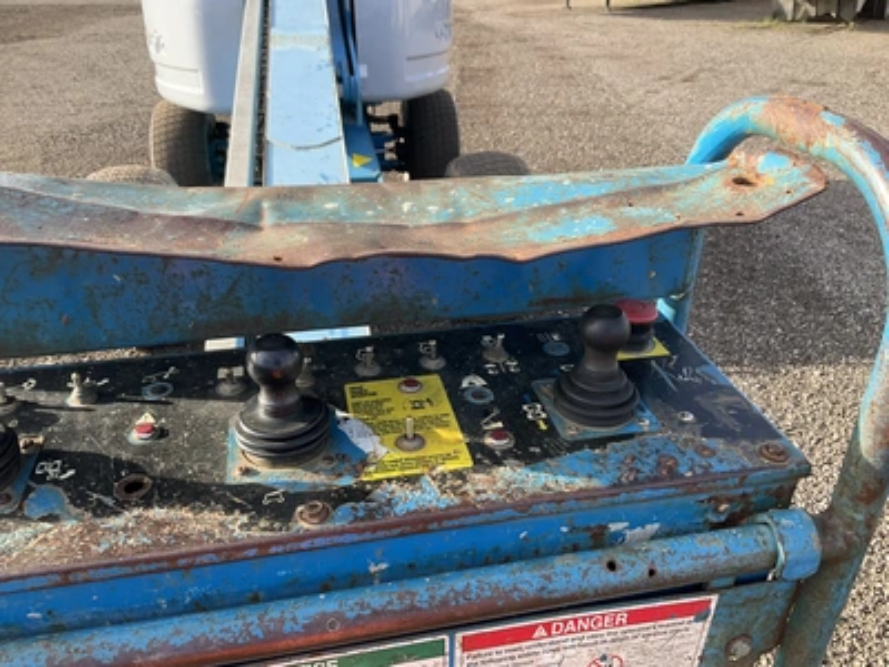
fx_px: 745
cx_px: 444
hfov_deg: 61.7
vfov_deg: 48.2
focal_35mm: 29
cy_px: 334
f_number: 1.8
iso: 25
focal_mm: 3
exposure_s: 1/346
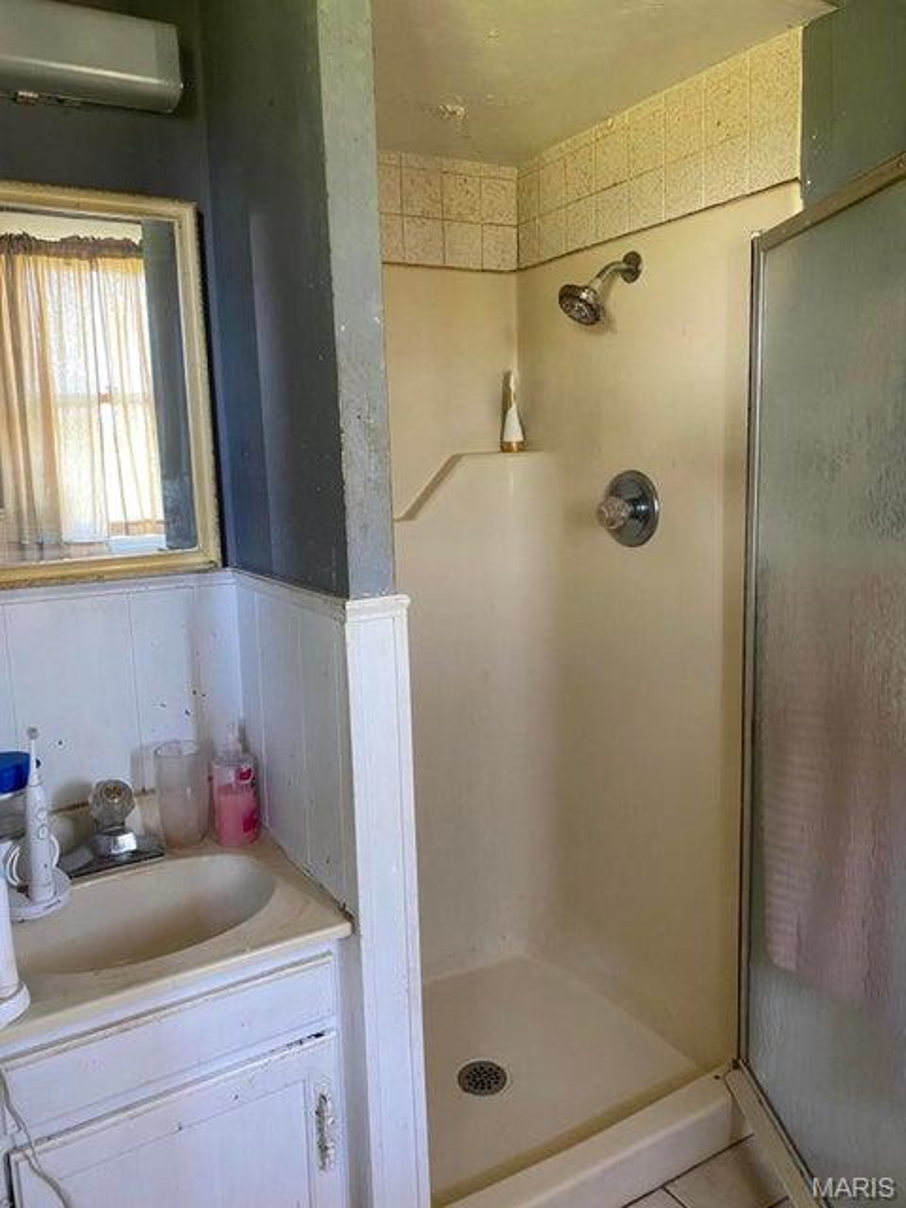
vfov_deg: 67.3
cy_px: 604
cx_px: 453
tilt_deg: -8.3
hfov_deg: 53.1
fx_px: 907
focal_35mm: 26
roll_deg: +1.5
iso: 400
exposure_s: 1/60
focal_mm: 4.25
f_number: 1.8
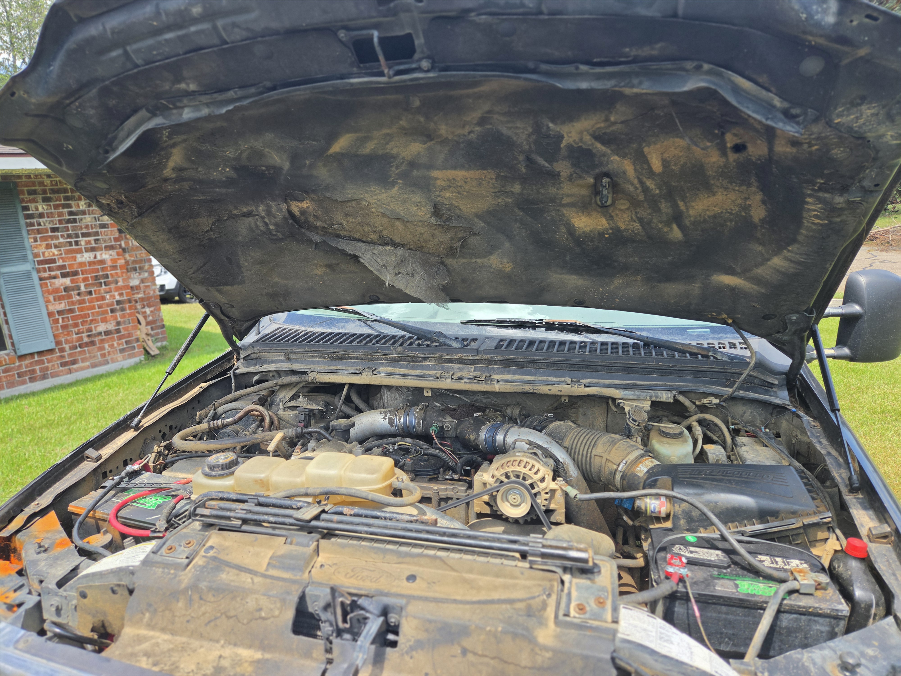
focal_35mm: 23
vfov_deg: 58.9
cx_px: 450
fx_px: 599
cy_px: 338
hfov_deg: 73.9
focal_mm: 5.4
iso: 80
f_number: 1.8
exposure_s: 1/1297
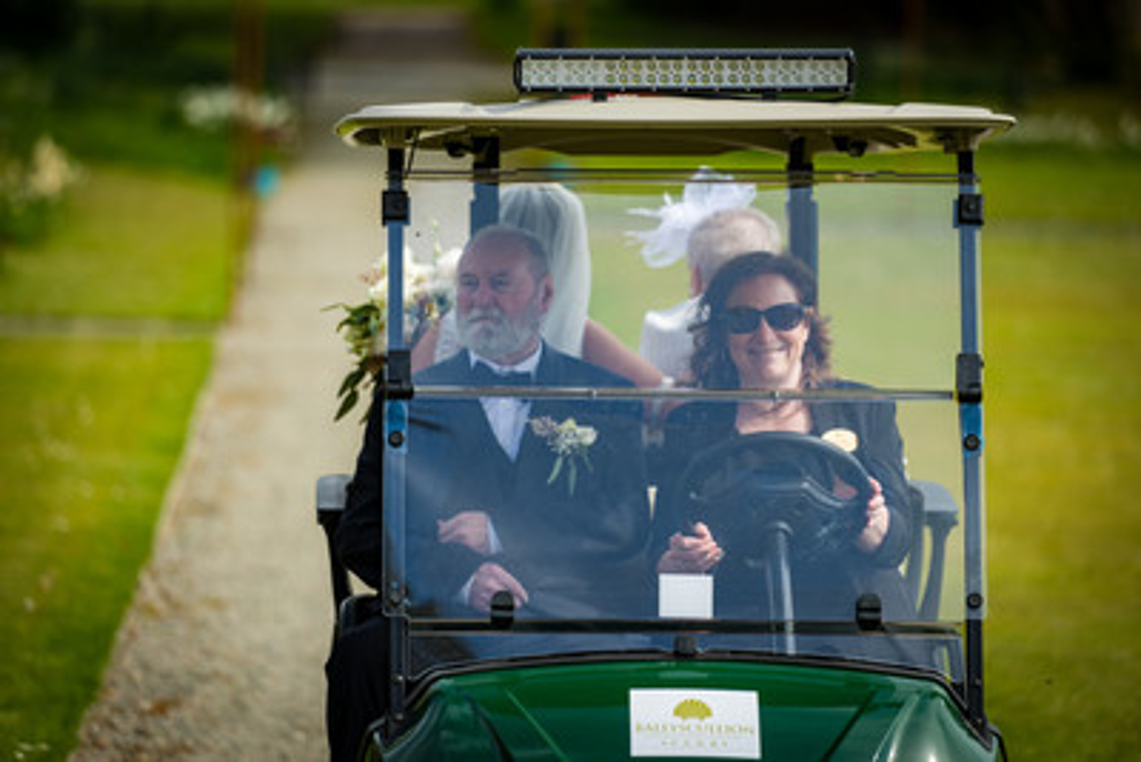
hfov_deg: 10.3
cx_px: 570
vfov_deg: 6.9
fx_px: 6341
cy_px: 381
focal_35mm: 200
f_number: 2.8
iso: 100
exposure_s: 1/800
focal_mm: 200
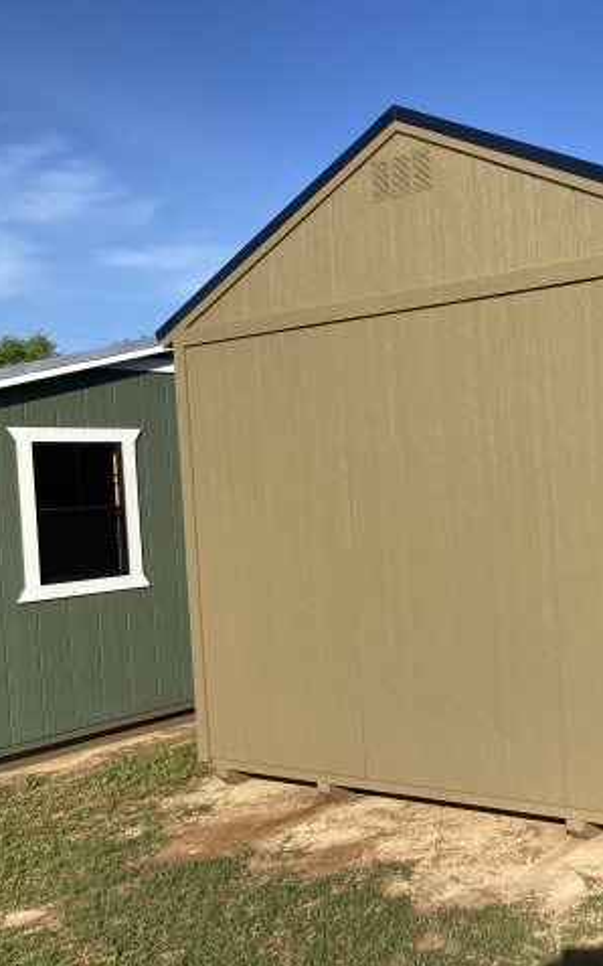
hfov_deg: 32.2
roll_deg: +4.7
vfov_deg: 52.8
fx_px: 973
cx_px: 575
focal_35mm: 37
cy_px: 484
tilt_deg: +5.2
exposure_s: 1/2967
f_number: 1.8
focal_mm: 4.25
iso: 32
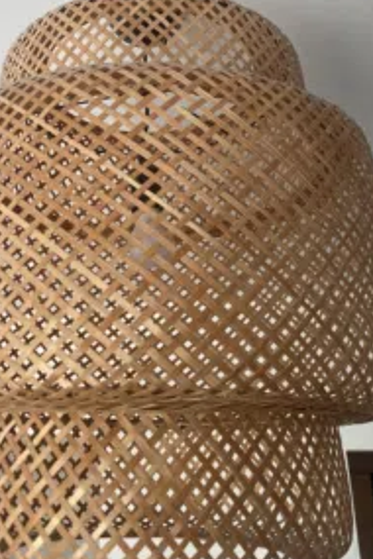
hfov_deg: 34.9
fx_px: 591
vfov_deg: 49.9
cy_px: 190
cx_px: 147
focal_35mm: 38
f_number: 1.8
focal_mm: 4.25
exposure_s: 1/108
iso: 125
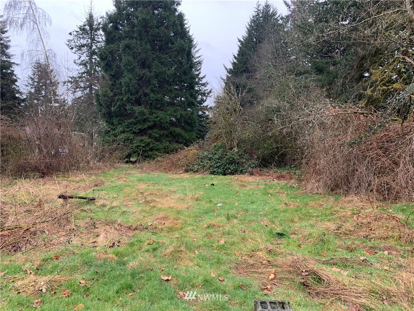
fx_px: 311
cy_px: 156
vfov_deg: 53.1
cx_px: 207
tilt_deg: -0.7
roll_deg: -0.8
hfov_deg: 67.3
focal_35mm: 26
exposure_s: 1/222
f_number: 1.8
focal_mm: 4.25
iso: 25
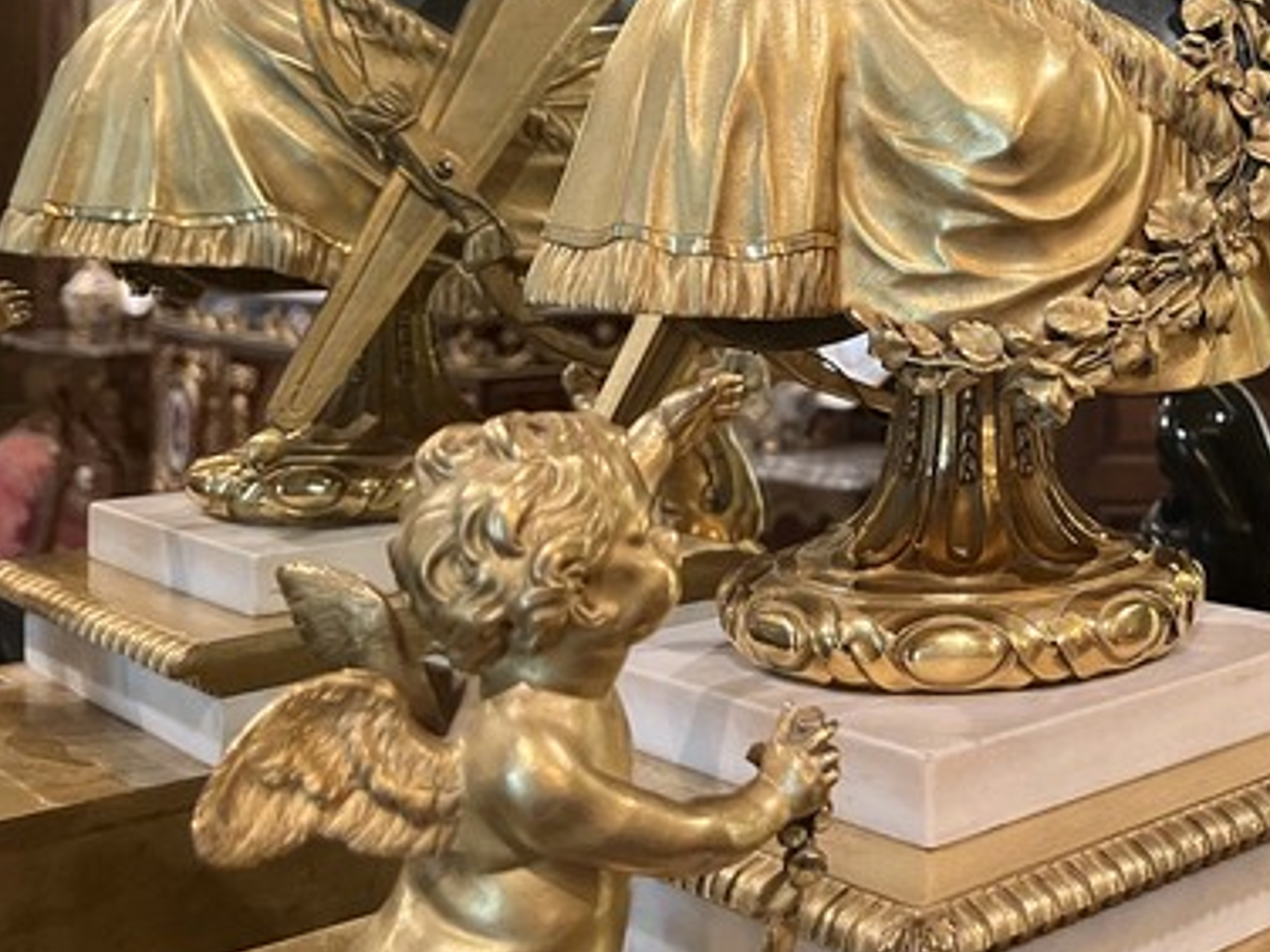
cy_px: 76
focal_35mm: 54
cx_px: 1284
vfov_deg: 26.1
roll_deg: -0.2
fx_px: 1981
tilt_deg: +1.1
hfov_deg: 32.5
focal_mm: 5.1
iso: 400
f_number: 1.6
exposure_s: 1/40
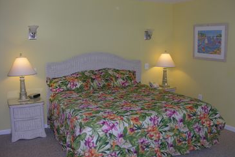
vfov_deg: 35.9
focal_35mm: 37
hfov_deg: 51.9
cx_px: 118
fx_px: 241
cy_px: 79
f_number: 2.8
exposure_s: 1/60.1
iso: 50
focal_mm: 8.9
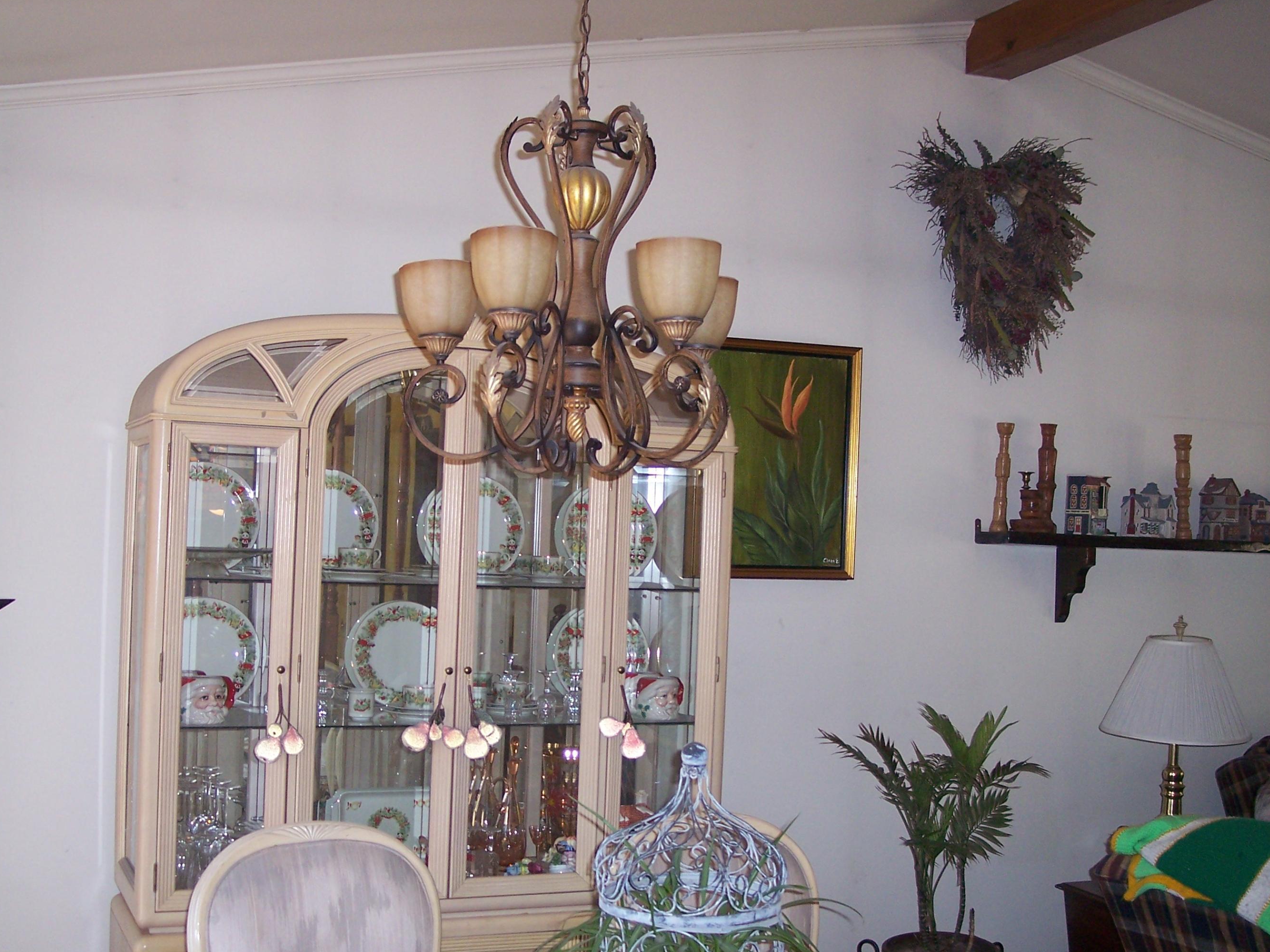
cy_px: 527
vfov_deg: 32.8
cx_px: 627
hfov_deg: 42.9
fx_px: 1614
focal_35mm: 44
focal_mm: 8
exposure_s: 1/60
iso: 140
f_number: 2.8
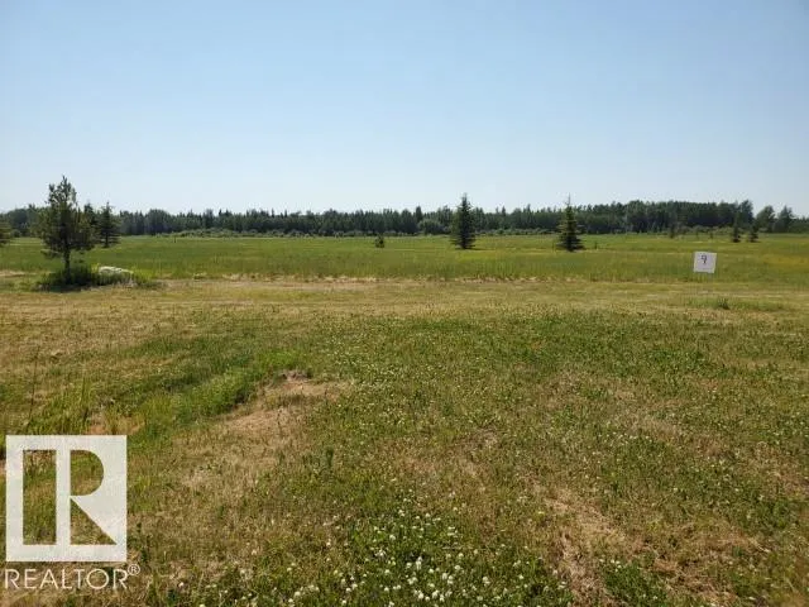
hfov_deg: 67.3
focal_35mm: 26
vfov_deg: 53.1
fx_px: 608
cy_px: 304
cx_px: 404
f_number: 2.4
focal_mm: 4.3
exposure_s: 1/1951
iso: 50
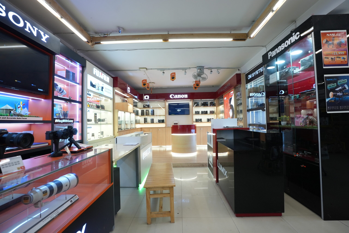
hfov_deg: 96.7
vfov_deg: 73.8
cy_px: 116
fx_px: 155
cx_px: 174
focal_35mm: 16
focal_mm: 16
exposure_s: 1/100
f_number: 5.6
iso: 1250
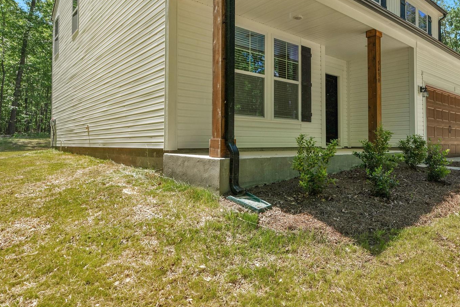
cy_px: 134
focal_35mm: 24
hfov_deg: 73.1
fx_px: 307
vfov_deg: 53.0
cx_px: 271
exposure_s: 1/200
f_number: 8
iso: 320
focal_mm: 16
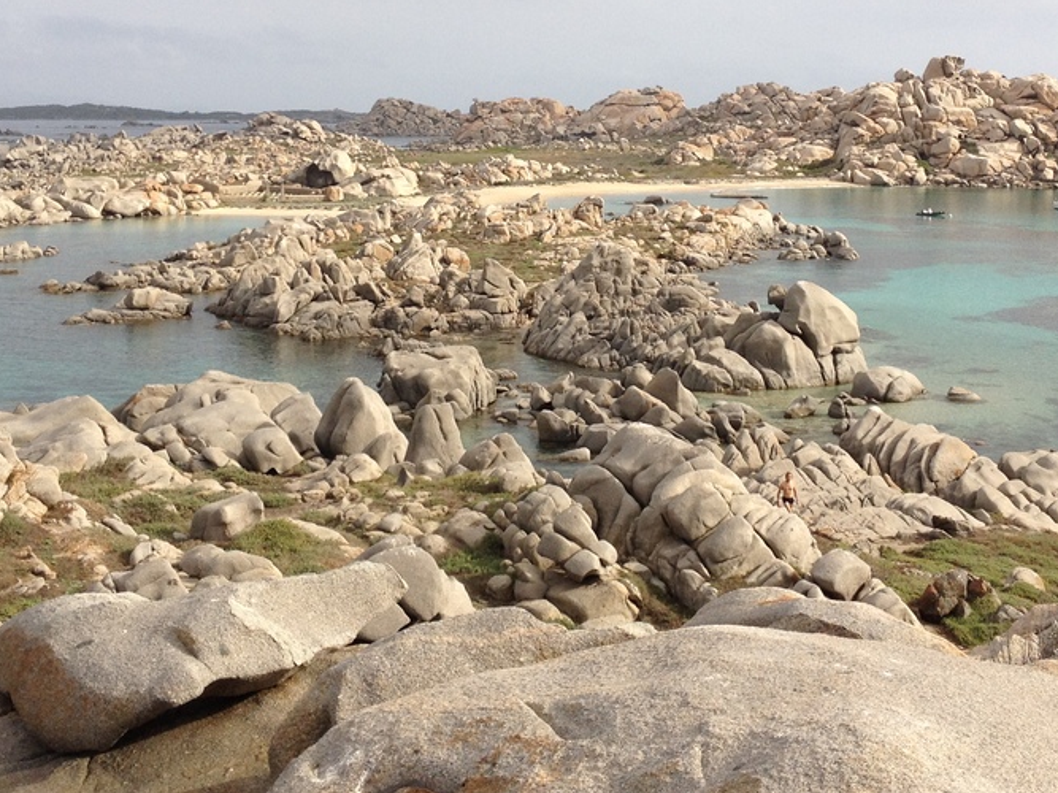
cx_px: 587
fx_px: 1925
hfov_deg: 30.7
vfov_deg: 23.1
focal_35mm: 63
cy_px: 213
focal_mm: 4.28
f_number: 2.4
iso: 64
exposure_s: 1/1284
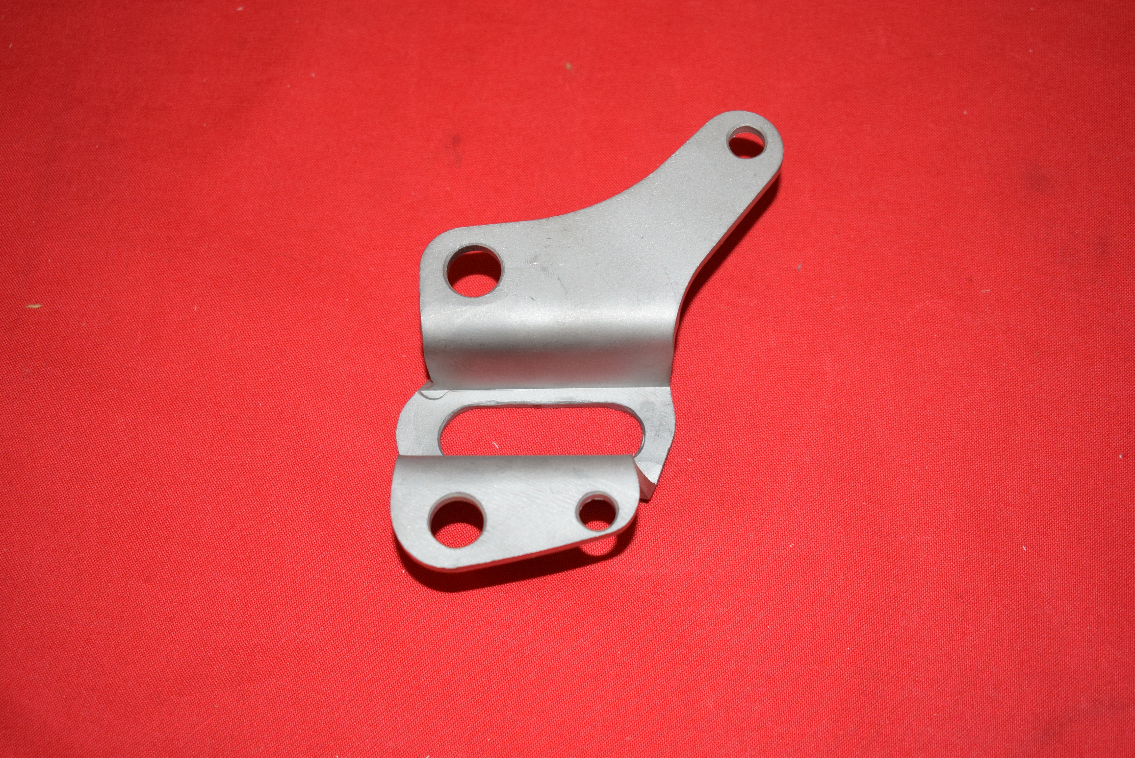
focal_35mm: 54
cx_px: 568
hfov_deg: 36.9
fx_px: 1703
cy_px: 379
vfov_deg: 25.1
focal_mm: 36
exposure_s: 1/200
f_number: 5
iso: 1250
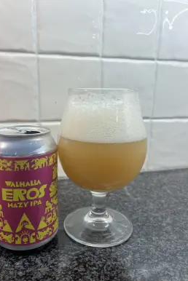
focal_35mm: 28
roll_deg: -1.0
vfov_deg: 65.4
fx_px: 219
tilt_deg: -14.9
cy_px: 145
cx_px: 79
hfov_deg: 46.3
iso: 40
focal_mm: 5.1
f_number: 1.6
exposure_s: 1/100
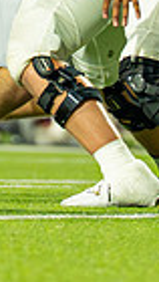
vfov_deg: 1.3
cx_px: -70
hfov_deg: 0.8
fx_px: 12031
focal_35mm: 1609
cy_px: -164
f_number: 2.8
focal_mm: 200
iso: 3200
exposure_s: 1/1600
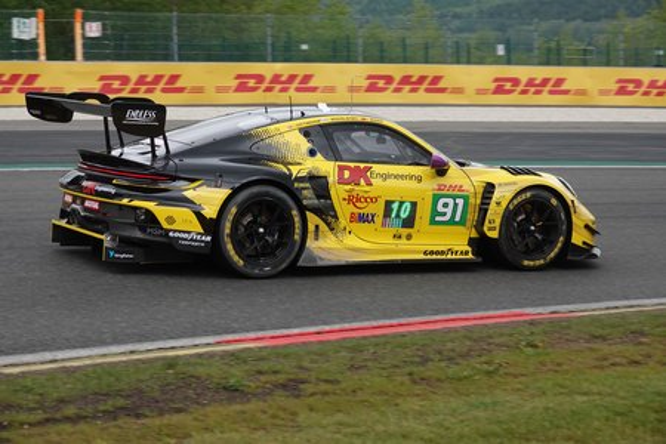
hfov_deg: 24.5
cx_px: 333
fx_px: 1535
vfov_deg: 16.5
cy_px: 222
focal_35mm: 83
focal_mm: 30.5
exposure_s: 1/800
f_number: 3.5
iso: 125
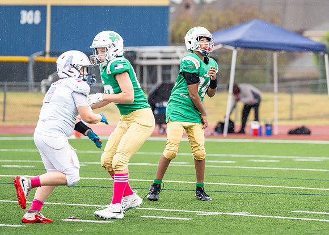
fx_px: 3042
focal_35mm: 326
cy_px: 84
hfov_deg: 6.2
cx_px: 233
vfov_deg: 4.4
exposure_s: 1/1250
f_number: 2.8
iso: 320
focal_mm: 200
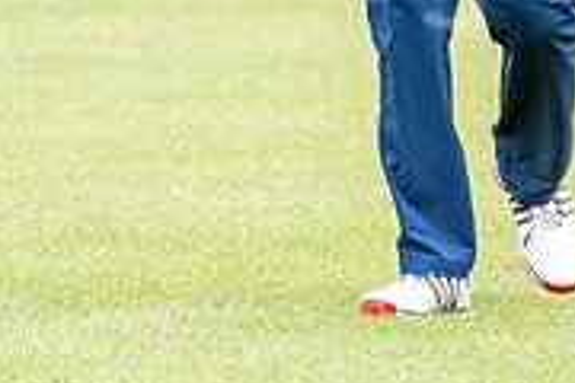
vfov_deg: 0.9
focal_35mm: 1495
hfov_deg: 1.4
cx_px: 454
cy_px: -203
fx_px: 23877
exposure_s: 1/1600
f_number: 6.3
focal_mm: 310
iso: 2000
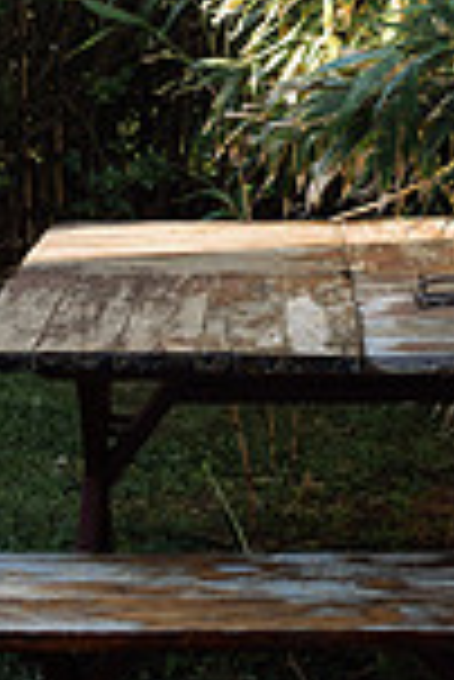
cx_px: 301
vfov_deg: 19.0
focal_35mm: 104
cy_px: -14
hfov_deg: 13.2
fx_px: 1963
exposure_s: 1/1250
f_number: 2.8
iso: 640
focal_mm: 35
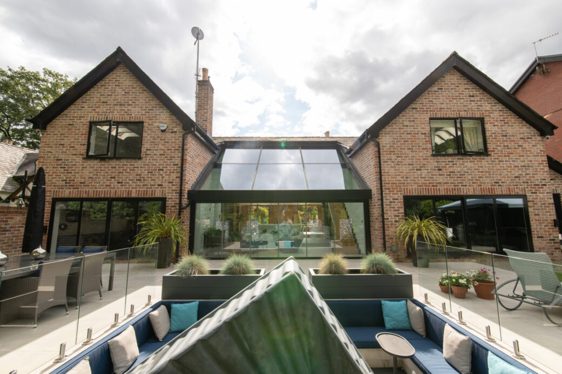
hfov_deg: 100.4
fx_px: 234
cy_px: 187
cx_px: 281
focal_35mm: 15
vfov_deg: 77.3
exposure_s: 1/200
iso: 250
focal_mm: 15
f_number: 11
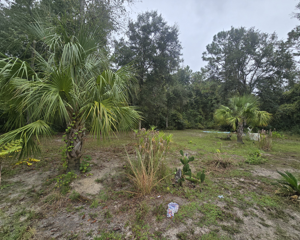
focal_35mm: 14
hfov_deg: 100.7
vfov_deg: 88.0
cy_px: 120
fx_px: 124
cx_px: 151
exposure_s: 1/628
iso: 50
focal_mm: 2.2
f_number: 2.2
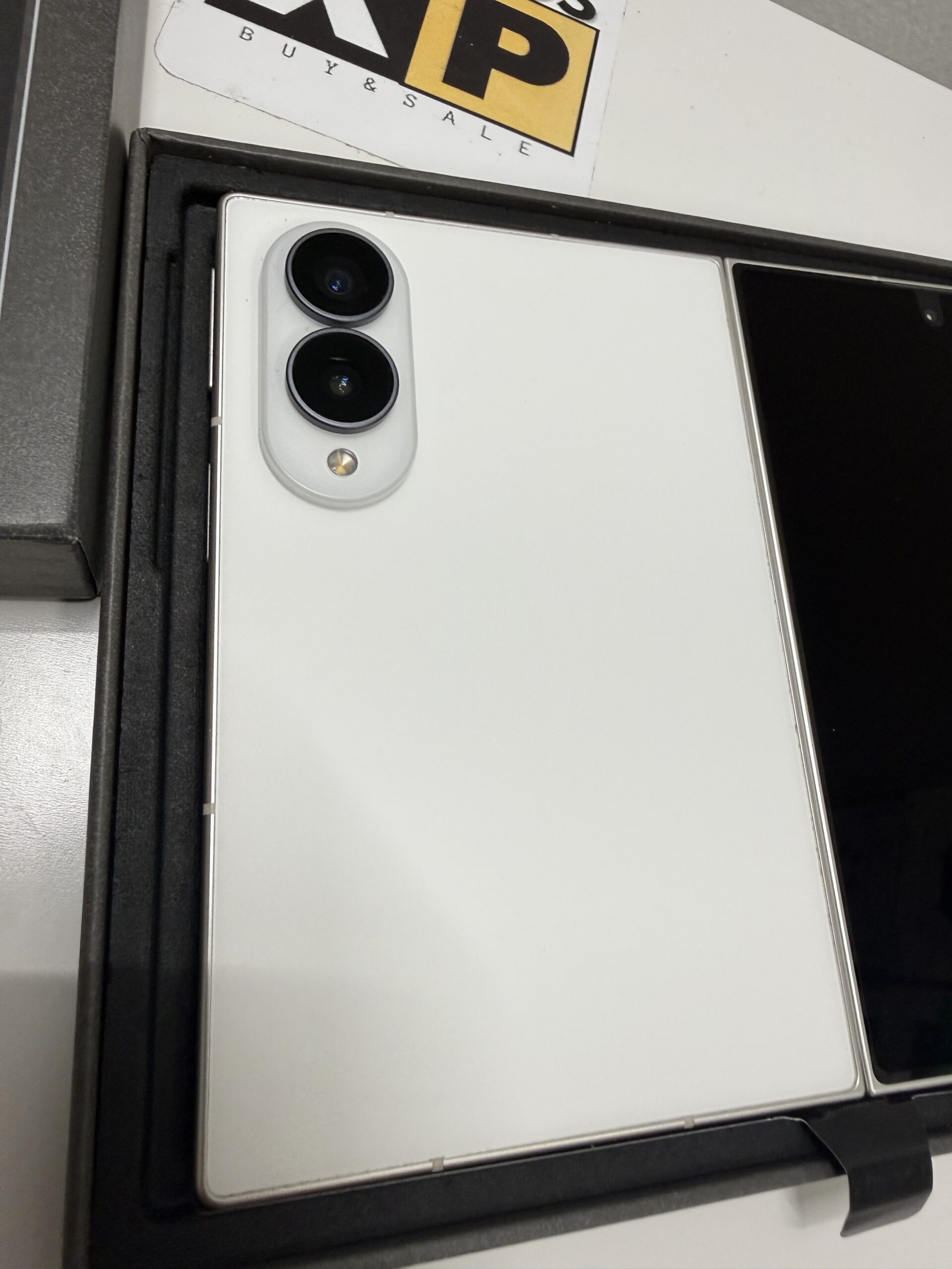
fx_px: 880
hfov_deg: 56.8
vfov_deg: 71.6
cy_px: 634
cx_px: 476
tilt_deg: -64.0
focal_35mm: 24
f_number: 2.2
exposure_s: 1/120
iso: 100
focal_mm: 2.22
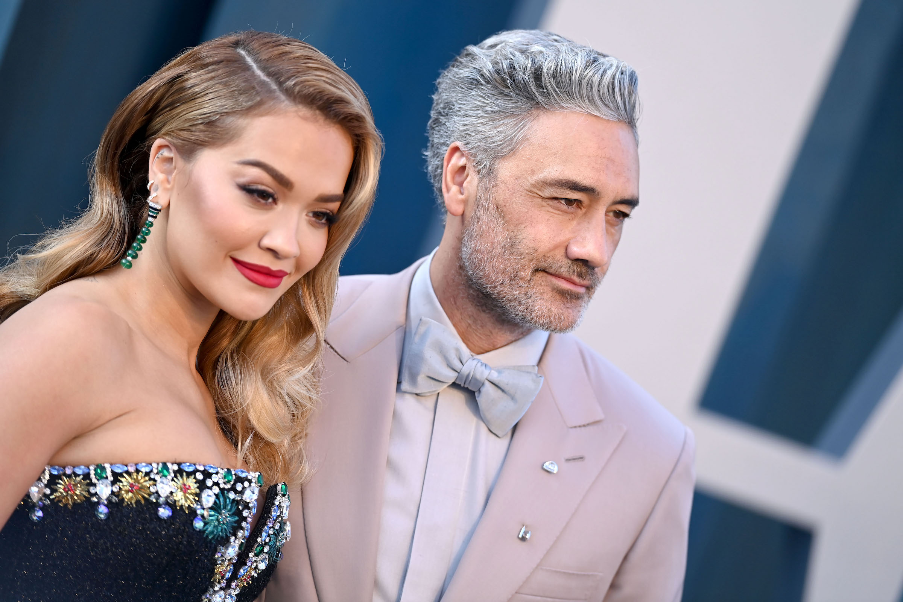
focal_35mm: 240
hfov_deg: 8.6
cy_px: 301
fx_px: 6020
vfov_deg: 5.7
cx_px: 452
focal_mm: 240
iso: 640
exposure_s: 1/1600
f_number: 2.8
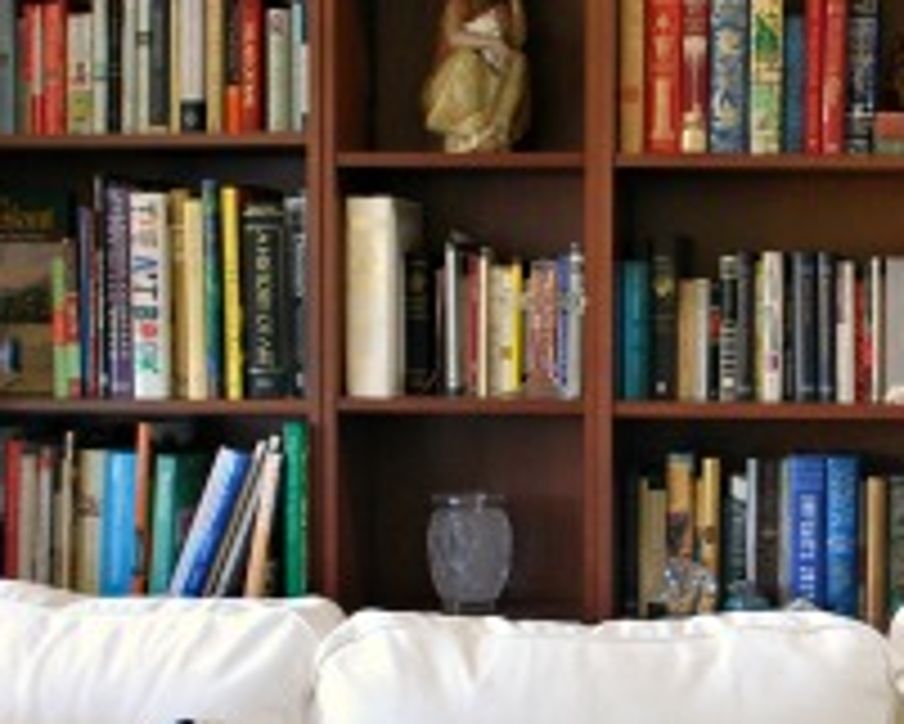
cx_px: 769
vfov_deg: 19.1
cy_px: 490
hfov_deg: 23.4
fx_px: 2141
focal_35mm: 80
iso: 360
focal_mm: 20
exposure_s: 1/30
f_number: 3.8
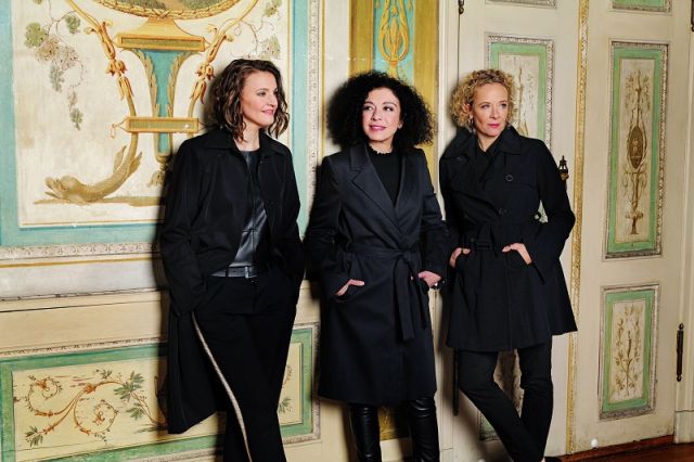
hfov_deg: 42.8
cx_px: 347
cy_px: 231
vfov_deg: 29.2
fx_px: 886
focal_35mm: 46
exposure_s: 1/250
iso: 200
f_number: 7.1
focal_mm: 46
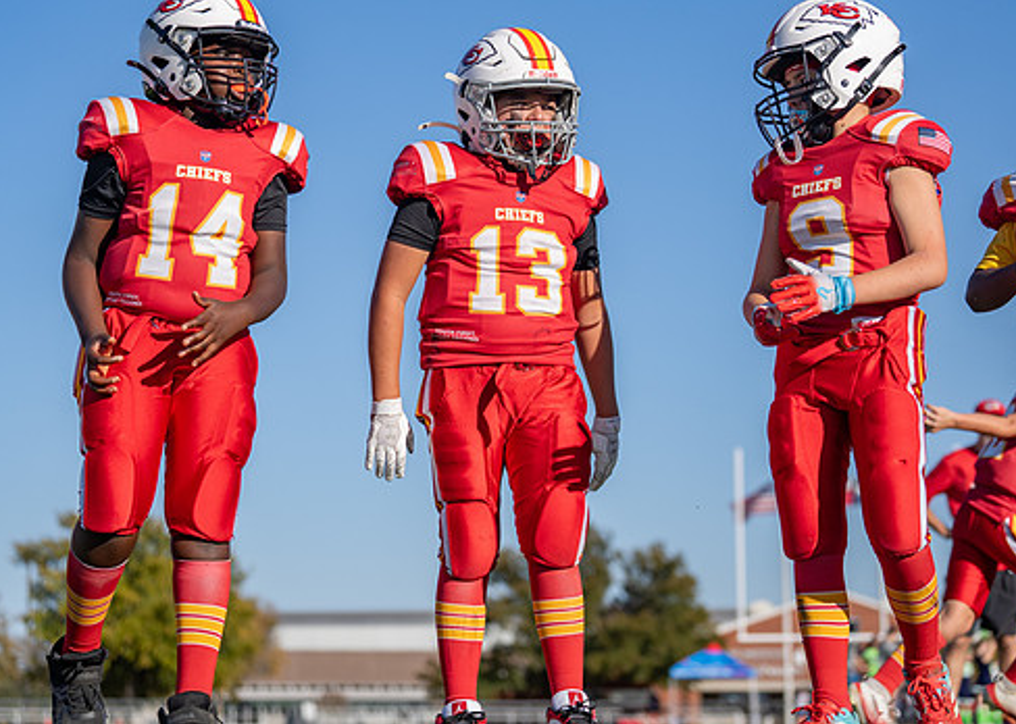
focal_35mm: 93
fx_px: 2682
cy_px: 276
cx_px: 533
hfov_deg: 21.4
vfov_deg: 15.4
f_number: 2.8
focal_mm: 70
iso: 200
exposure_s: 1/4000
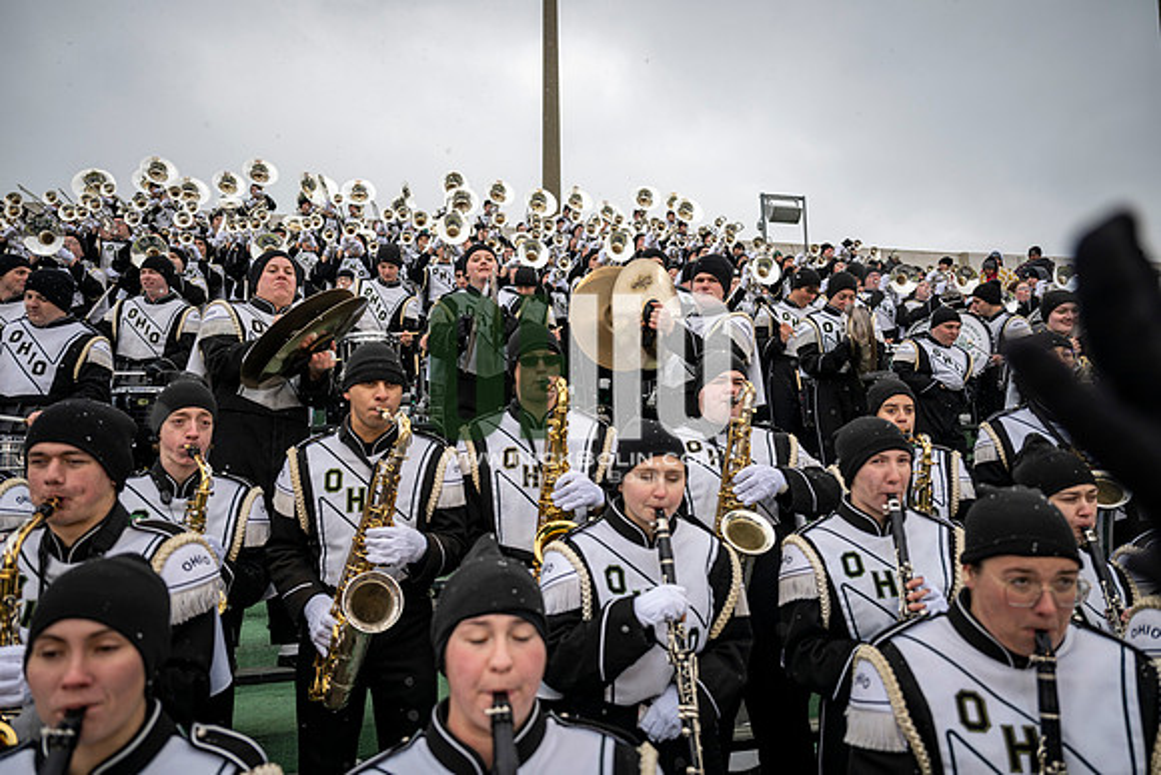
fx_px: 774
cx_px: 580
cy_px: 388
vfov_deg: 53.2
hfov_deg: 73.7
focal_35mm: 24
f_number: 2.8
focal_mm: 24
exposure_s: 1/500
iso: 160
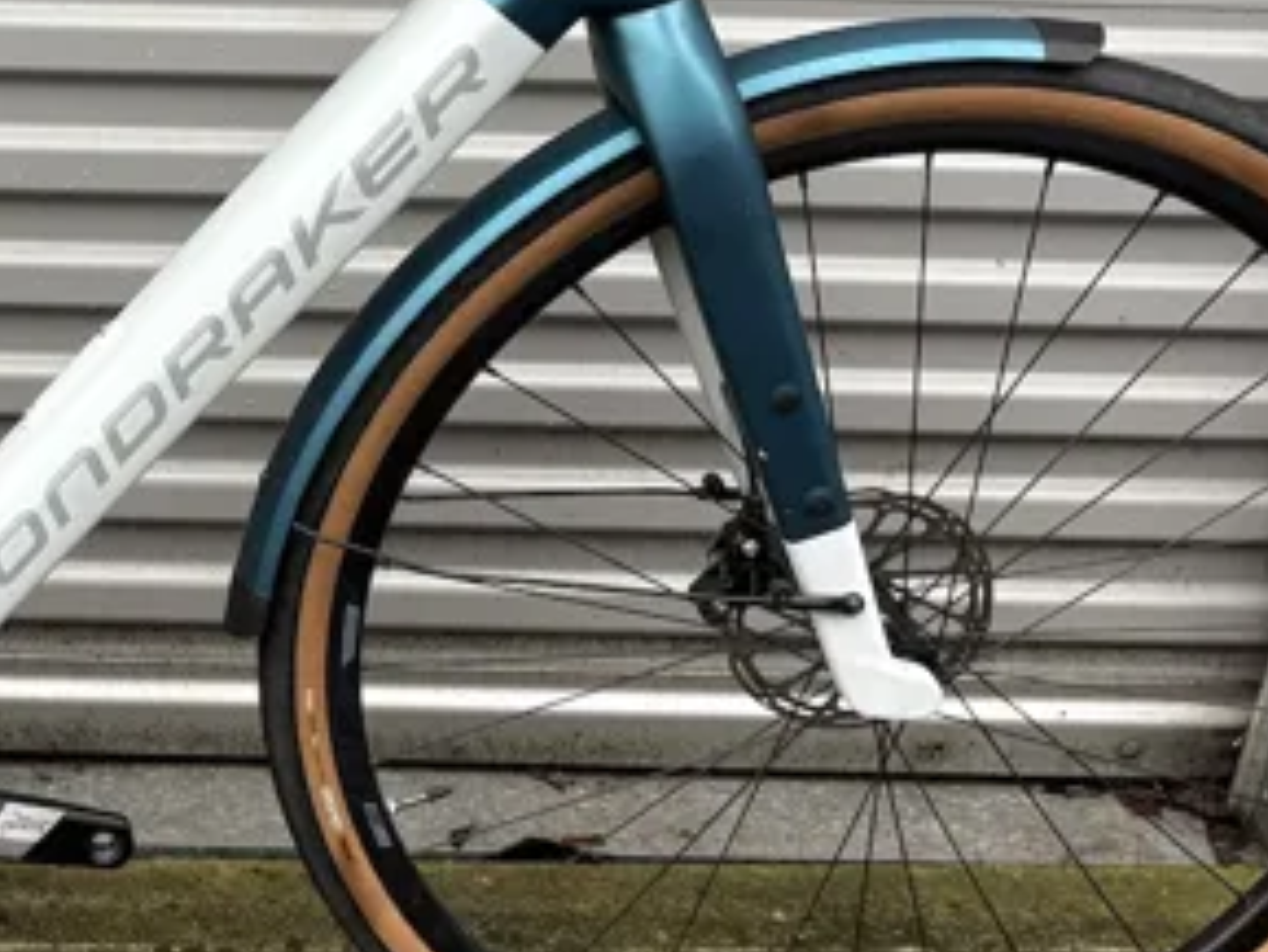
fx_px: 2638
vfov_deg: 20.4
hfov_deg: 25.3
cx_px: -75
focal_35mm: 72
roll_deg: -1.9
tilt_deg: -26.0
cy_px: 373
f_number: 1.6
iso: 125
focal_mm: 5.96
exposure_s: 1/64
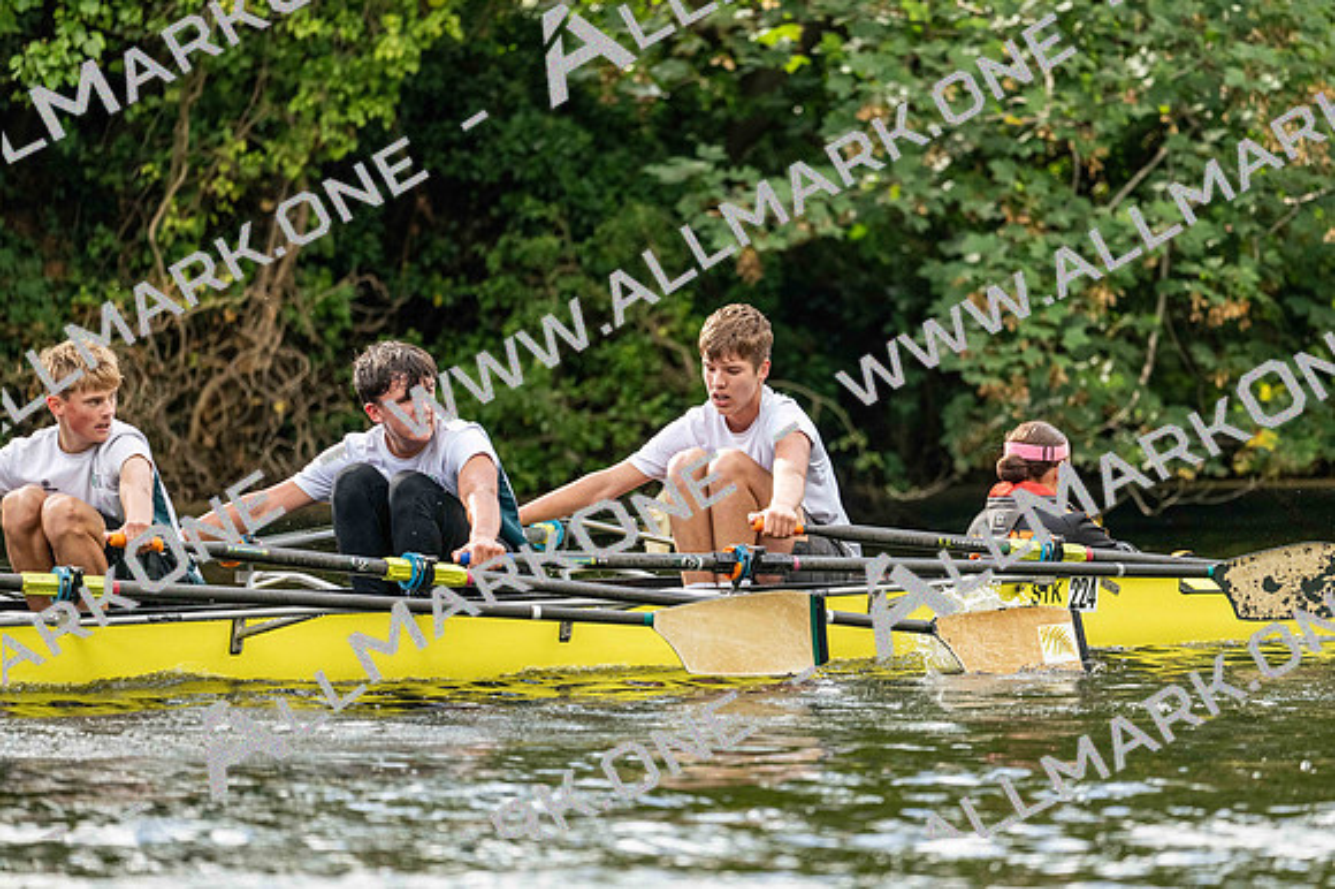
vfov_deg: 3.4
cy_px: 444
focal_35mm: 400
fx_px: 14828
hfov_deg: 5.2
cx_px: 668
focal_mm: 400
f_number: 4.5
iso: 1800
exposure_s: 1/2500
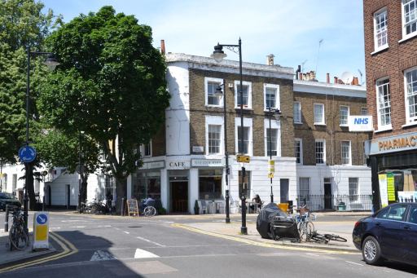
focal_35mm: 48
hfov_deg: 41.1
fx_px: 556
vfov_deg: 28.1
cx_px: 208
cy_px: 139
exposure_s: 1/200
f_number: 7.1
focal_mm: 32
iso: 100
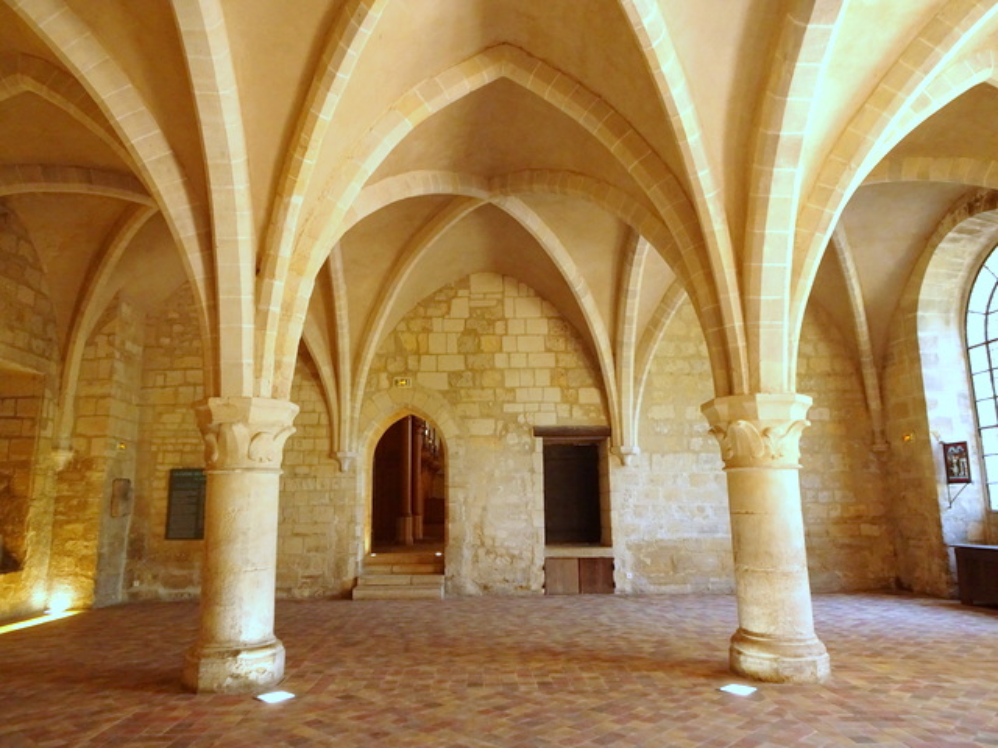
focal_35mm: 24
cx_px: 499
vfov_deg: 56.8
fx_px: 692
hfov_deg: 71.6
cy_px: 374
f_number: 3.5
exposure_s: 1/30
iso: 400
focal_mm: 4.1
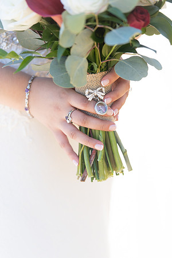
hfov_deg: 8.6
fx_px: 1147
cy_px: 129
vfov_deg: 12.8
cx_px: 86
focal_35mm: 160
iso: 100
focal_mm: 160
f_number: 3.5
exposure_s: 1/250
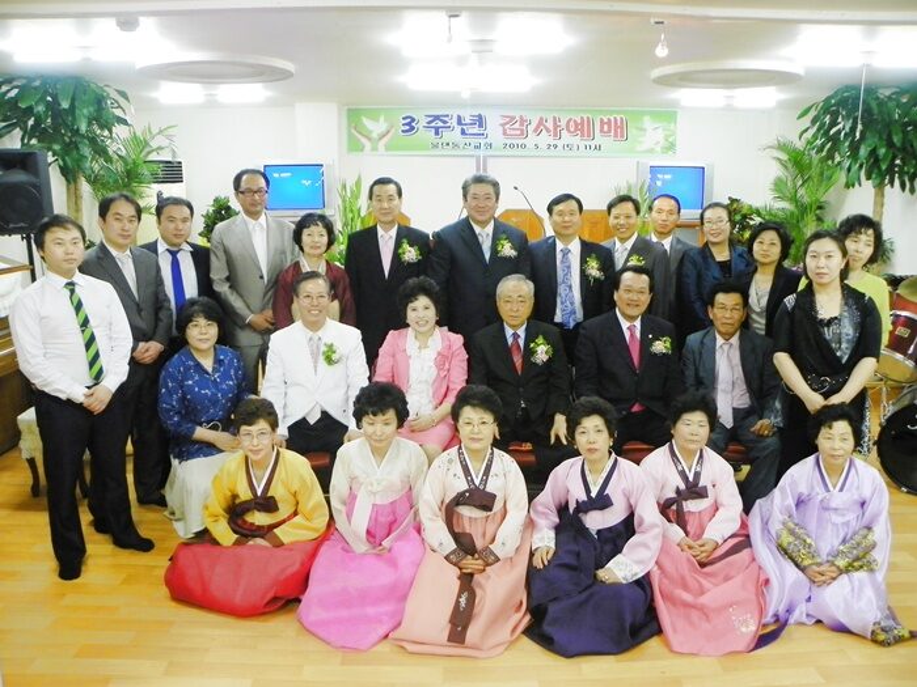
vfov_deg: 53.1
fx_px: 689
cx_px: 458
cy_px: 344
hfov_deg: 67.3
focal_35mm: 26
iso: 200
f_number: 2.8
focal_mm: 4.6
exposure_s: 1/30
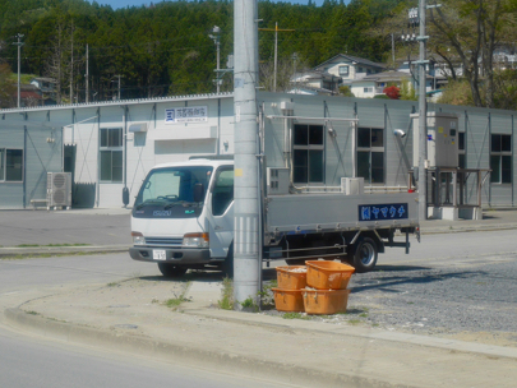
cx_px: 183
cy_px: 154
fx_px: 1180
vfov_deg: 18.7
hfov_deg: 24.6
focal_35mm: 79
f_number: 10
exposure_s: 1/400
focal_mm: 25
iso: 200
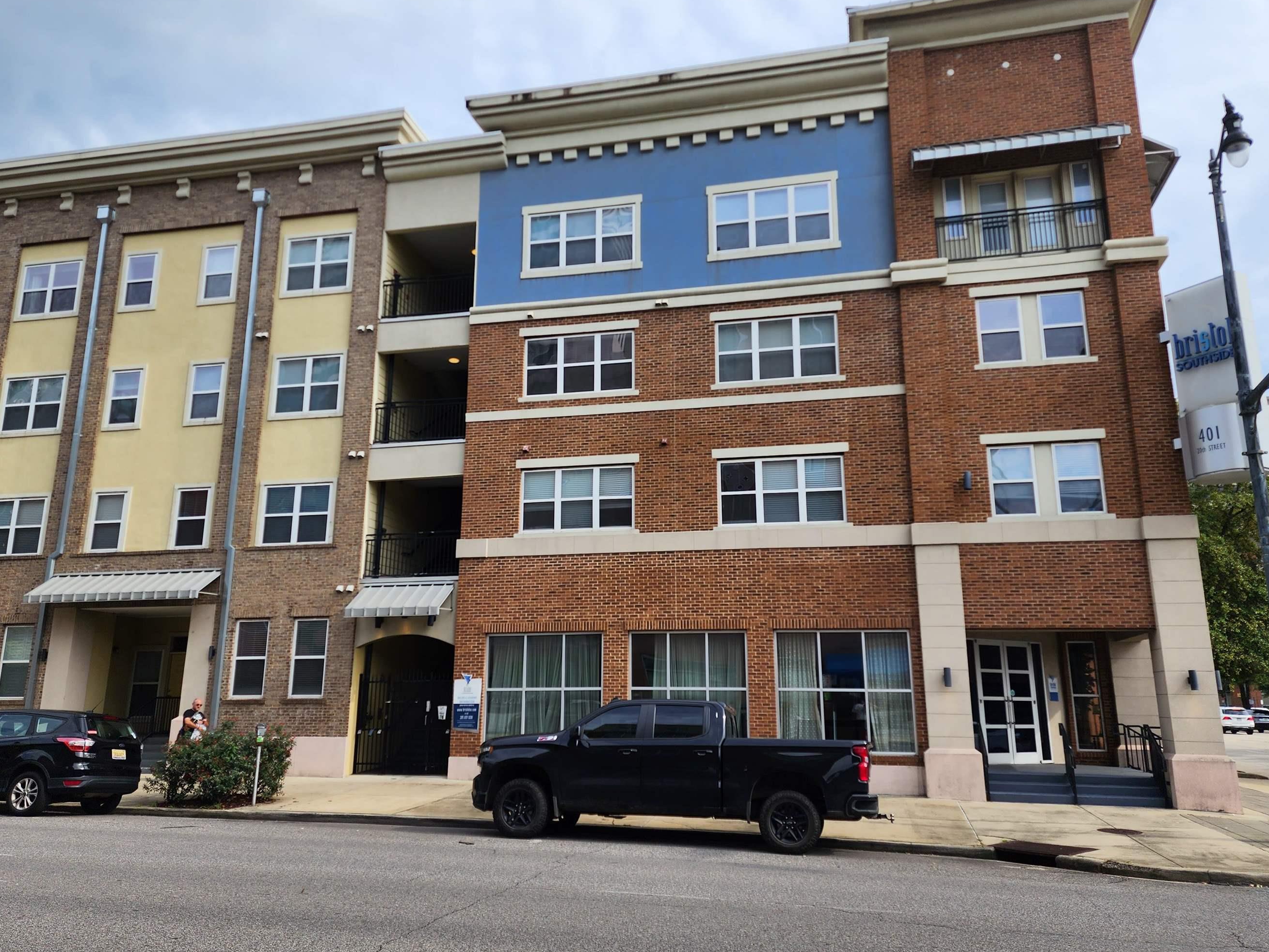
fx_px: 990
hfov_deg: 65.3
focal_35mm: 27
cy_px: 444
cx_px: 643
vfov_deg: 51.3
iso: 12
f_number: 1.8
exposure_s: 1/929
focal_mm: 6.4
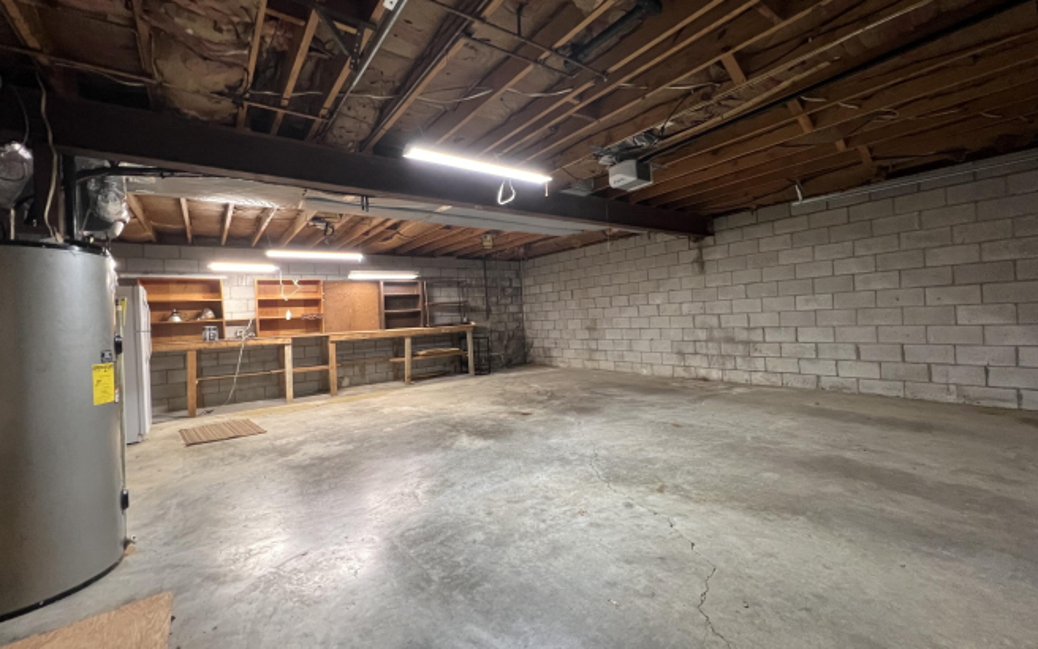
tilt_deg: -0.3
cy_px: 313
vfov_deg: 78.6
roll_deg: +2.5
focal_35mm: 14
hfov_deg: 105.3
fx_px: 396
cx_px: 515
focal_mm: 1.57
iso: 500
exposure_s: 1/60
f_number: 1.8
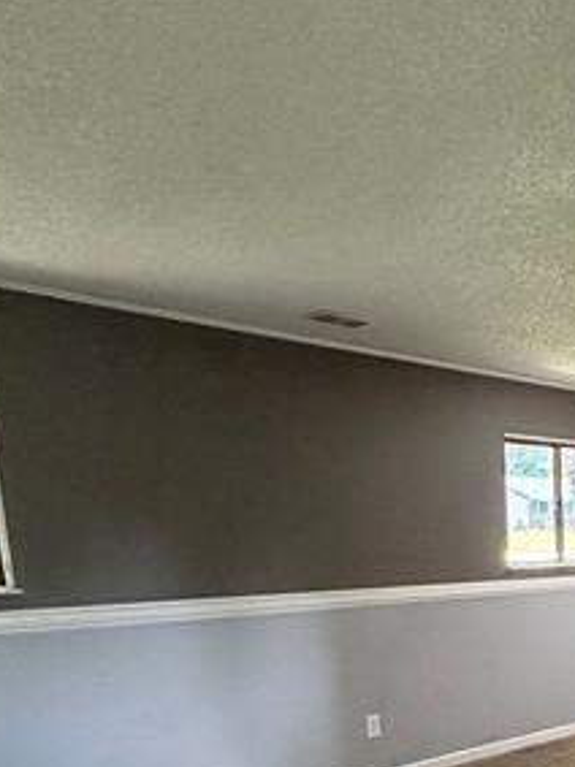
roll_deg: +0.4
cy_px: 697
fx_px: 842
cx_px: 656
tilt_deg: -10.9
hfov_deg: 32.4
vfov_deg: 44.4
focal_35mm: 38
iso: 500
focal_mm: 2.22
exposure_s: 1/60
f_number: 2.2
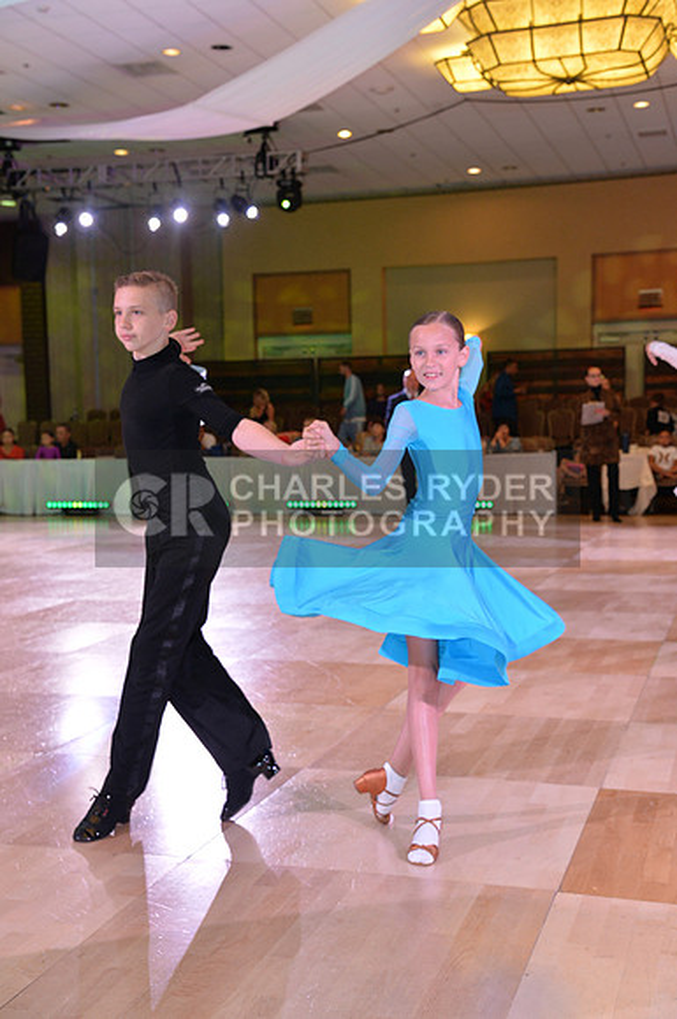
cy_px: 510
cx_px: 338
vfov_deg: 39.6
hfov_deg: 26.9
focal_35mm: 50
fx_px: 1415
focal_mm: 50
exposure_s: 1/250
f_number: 5.6
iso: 1600
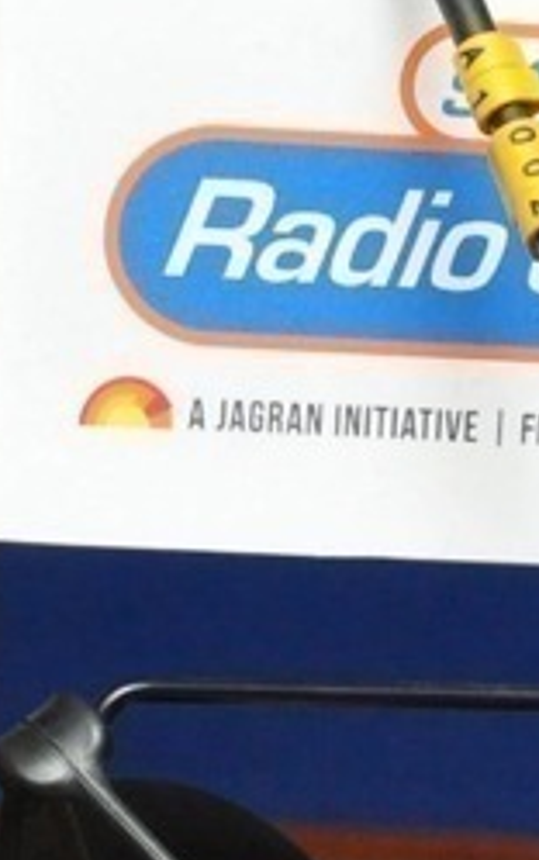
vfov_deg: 5.7
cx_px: -190
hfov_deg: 3.6
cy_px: 786
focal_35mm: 368
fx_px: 8634
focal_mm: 50
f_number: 9
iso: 1250
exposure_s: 1/125
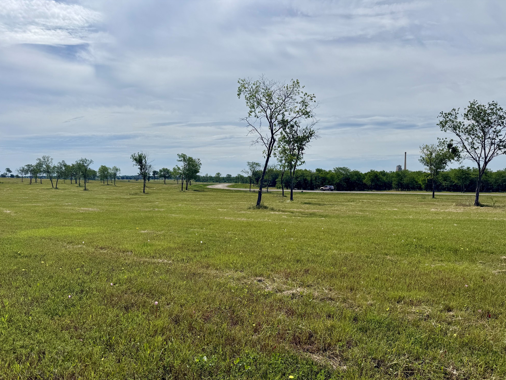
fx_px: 365
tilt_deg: -2.8
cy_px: 197
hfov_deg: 69.4
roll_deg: +0.0
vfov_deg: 54.9
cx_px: 253
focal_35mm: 25
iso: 80
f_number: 1.78
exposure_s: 1/11905
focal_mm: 6.76
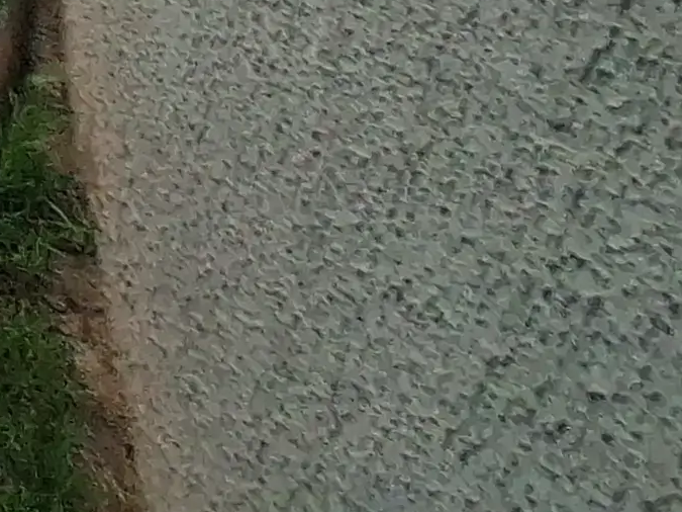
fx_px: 1517
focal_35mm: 77
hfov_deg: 13.0
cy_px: -910
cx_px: -1177
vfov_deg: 12.2
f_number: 2.2
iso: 40
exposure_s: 1/1034
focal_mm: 1.74
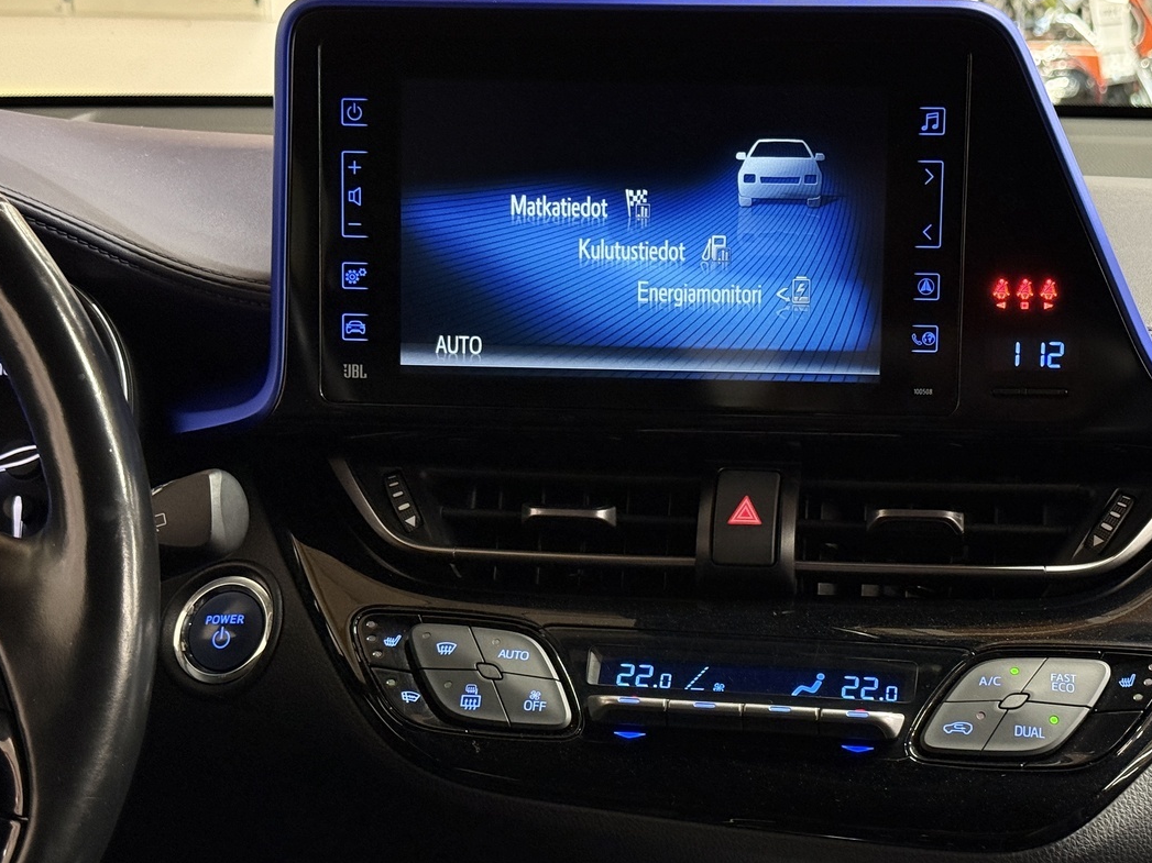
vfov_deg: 22.2
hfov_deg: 29.3
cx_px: 715
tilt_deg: -13.7
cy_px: 544
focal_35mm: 66
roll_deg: -0.9
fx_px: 2196
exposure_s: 1/33
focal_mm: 6.76
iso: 250
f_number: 1.78
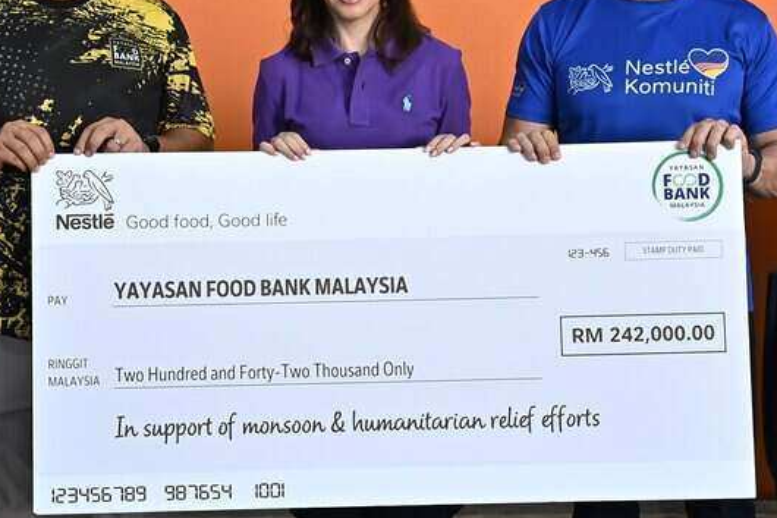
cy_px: 73
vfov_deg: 12.3
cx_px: 347
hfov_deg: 18.5
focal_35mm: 111
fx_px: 2387
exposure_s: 1/125
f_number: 6.3
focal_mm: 33.5
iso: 1000
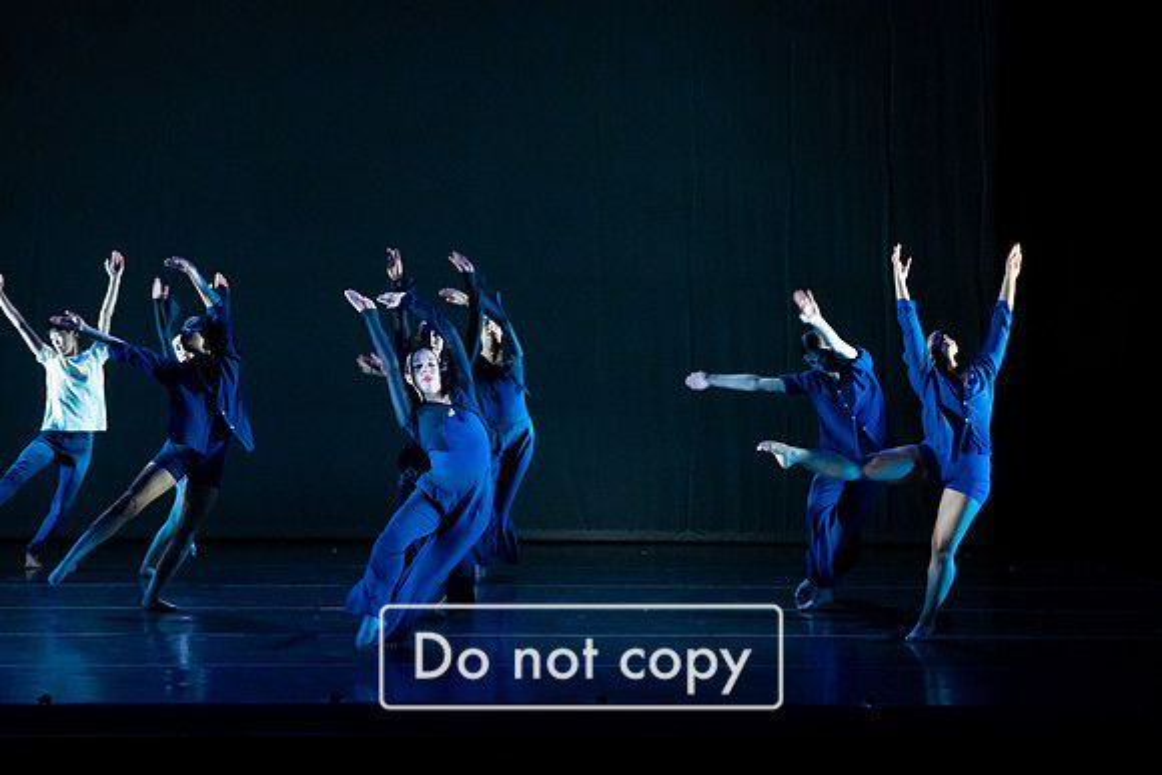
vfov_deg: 14.0
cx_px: 581
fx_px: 3164
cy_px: 388
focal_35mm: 98
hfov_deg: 20.8
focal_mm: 98
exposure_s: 1/250
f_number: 4.5
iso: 4000
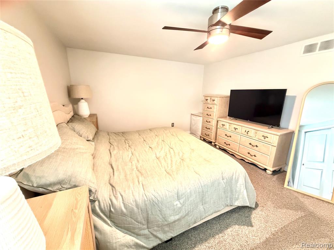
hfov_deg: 102.1
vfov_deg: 85.7
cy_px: 125
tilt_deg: -13.7
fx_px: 135
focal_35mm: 14
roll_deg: -0.5
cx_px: 167
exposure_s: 1/60
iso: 1250
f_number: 2.2
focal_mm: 2.22
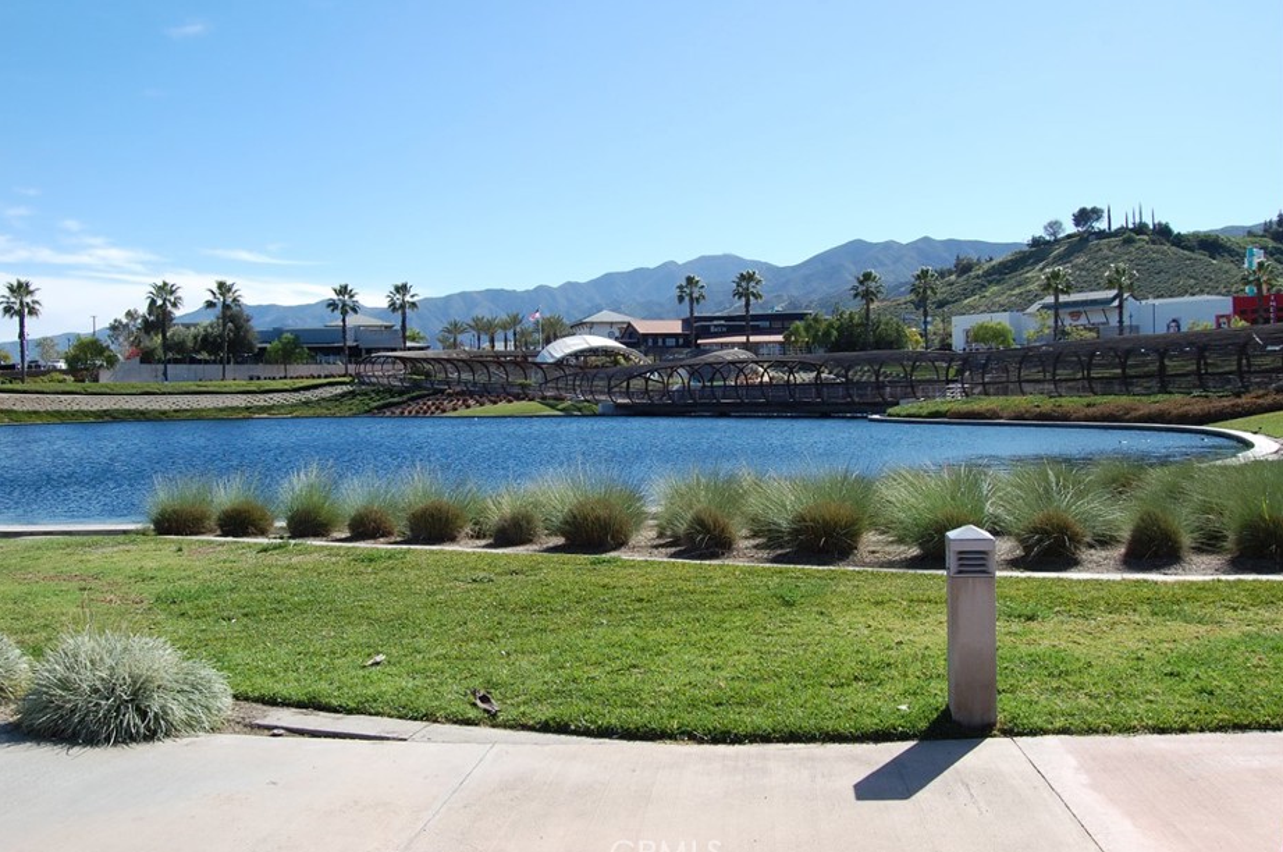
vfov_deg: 43.5
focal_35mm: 30
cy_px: 400
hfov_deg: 61.9
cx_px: 576
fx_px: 1068
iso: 200
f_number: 9
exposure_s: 1/320
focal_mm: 18
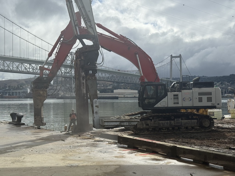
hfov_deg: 39.7
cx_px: 118
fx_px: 326
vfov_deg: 30.3
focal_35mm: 48
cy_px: 88
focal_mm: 6.76
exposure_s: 1/9901
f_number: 1.78
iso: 64
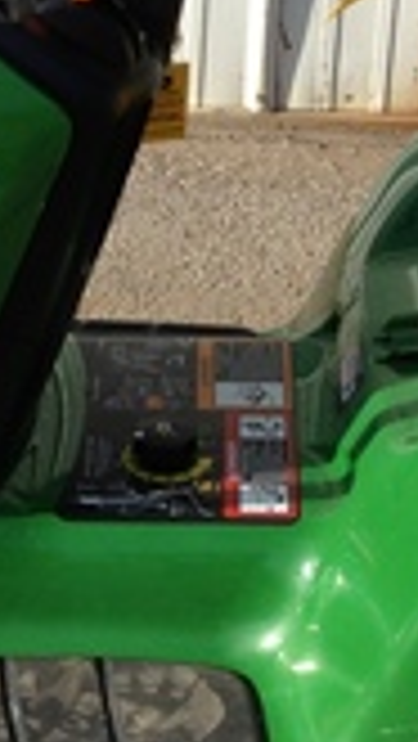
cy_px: 400
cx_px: 40
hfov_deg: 9.6
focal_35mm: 126
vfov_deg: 17.0
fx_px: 2479
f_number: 2.4
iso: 50
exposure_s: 1/1255
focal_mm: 4.28
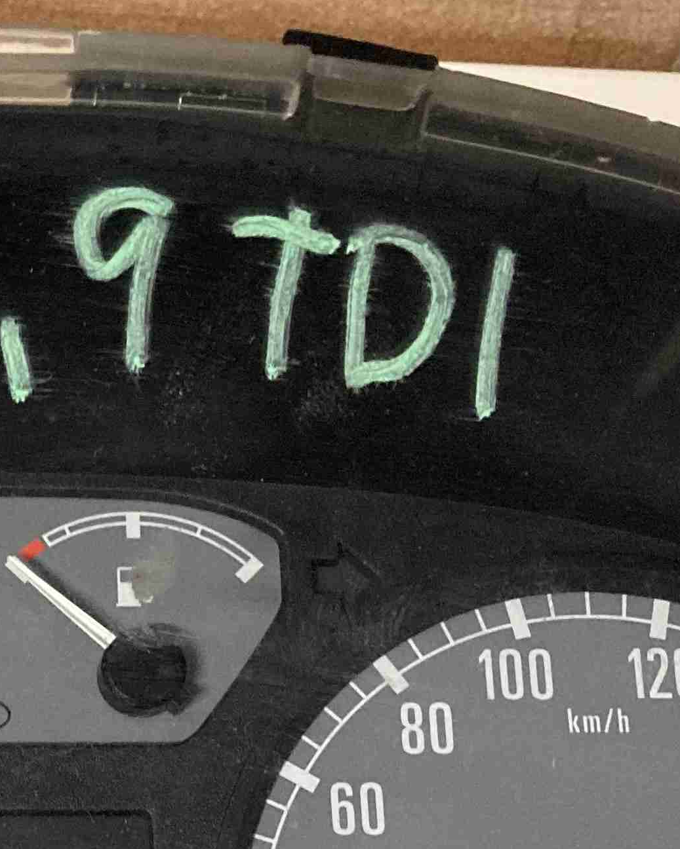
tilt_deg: -76.8
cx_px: -35
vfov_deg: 21.6
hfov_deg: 17.6
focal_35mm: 85
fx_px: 2138
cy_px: 861
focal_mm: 3.99
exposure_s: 1/33
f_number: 1.8
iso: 400
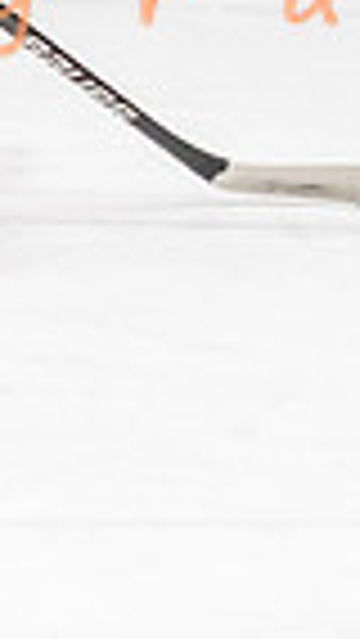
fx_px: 14323
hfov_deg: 1.4
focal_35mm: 845
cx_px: -455
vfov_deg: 2.6
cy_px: -92
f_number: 2.8
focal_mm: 110
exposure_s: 1/800
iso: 4000
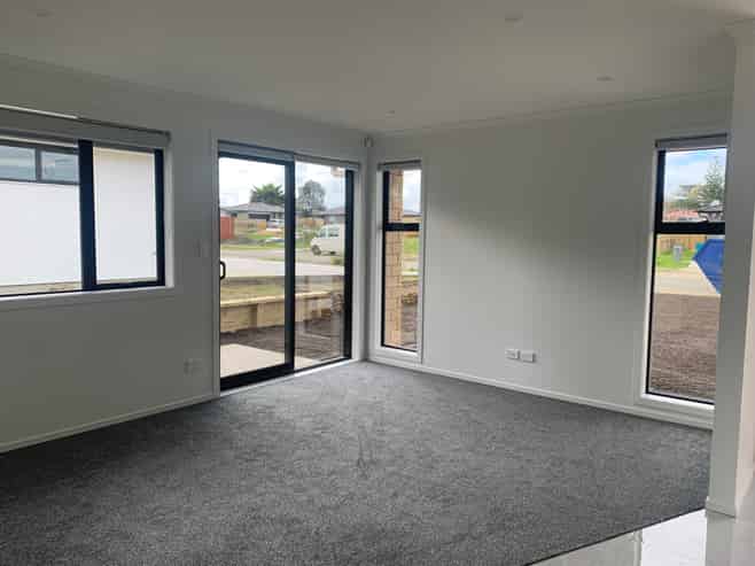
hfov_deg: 67.3
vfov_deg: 53.0
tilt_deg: -5.1
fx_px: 567
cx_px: 378
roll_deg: -1.1
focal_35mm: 26
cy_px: 283
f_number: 1.8
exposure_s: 1/121
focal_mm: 4.25
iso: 25
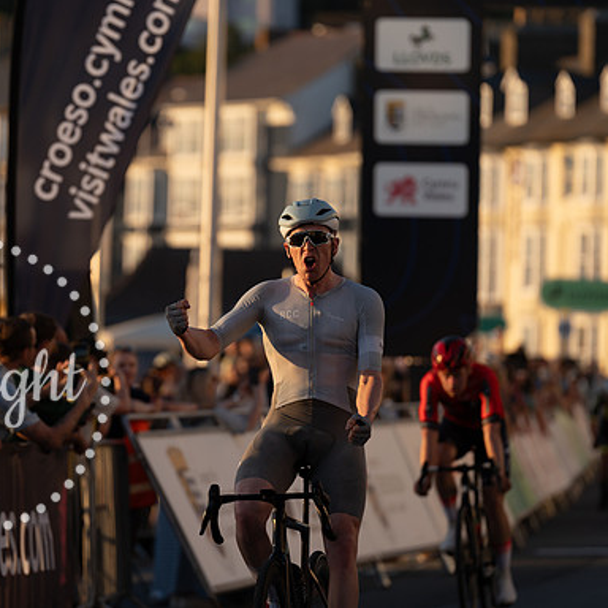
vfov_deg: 6.8
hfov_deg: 6.8
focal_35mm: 257
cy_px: 303
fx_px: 5107
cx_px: 207
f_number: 3.5
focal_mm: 200
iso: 200
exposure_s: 1/1000
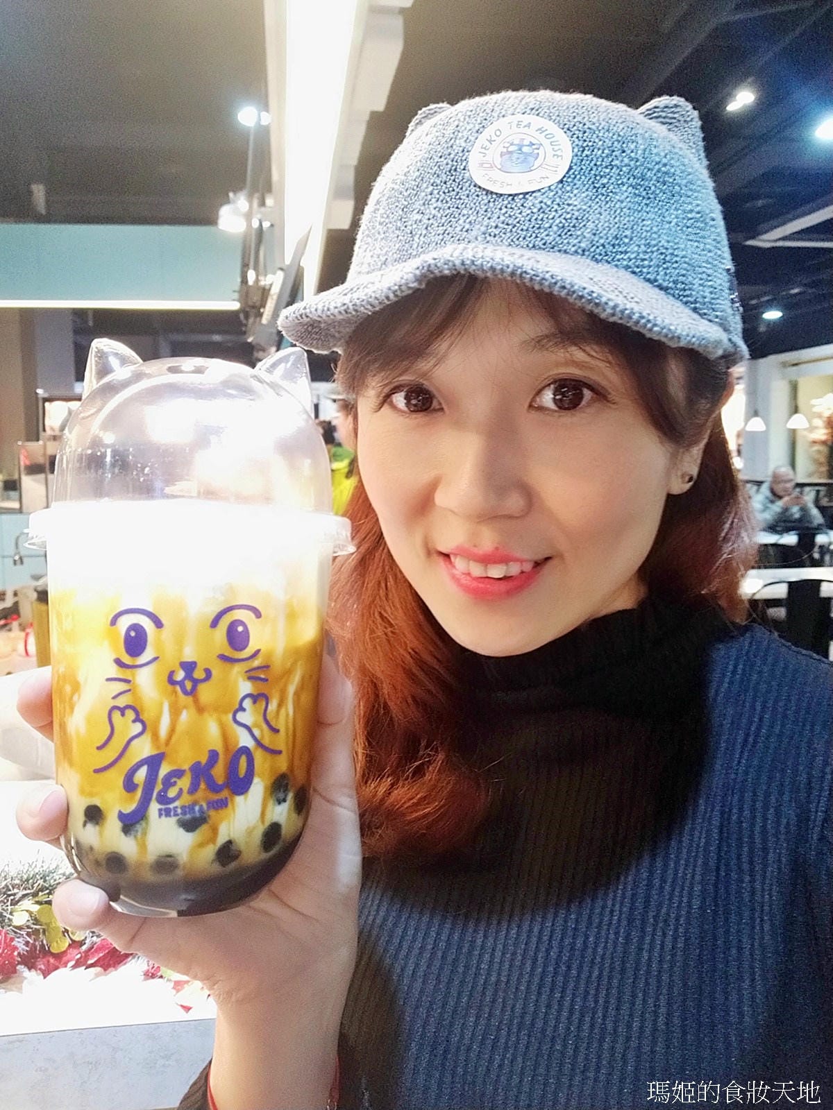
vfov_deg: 76.4
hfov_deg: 61.1
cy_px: 555
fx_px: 706
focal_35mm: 22
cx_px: 416
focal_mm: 3.86
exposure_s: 1/30
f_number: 2
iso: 400
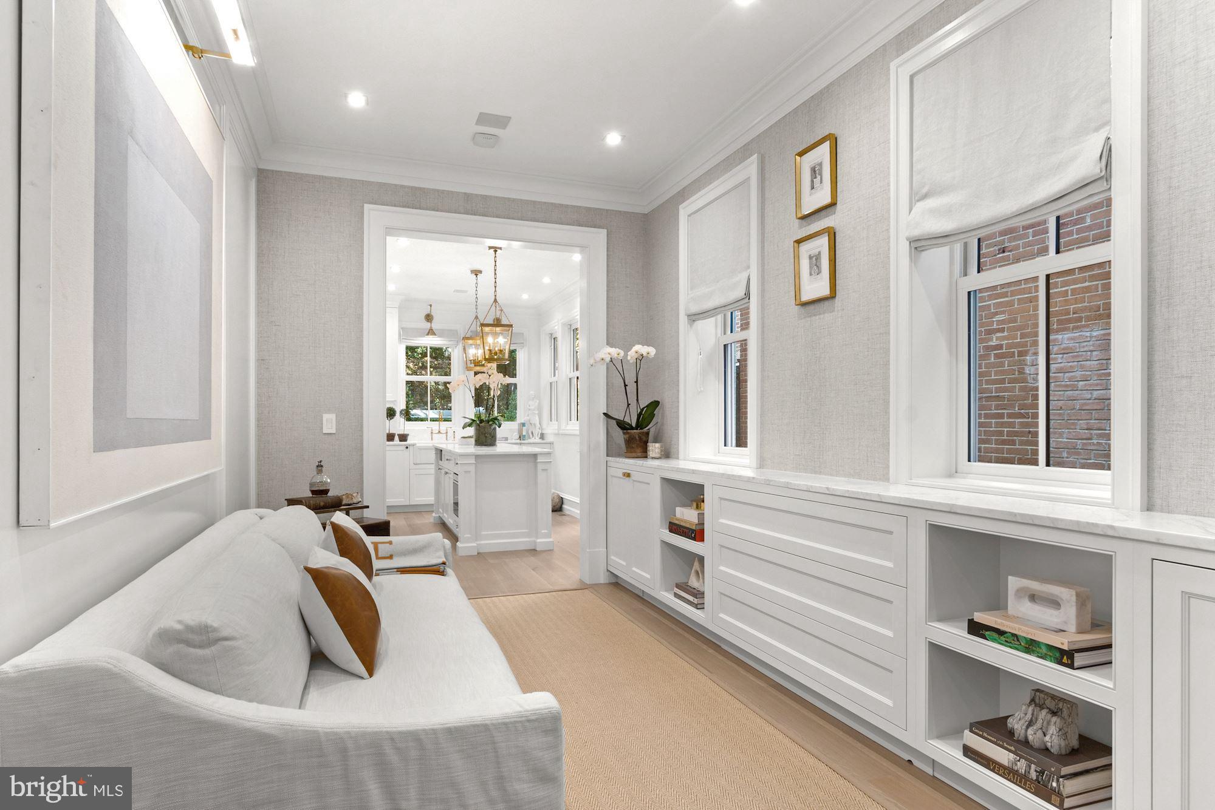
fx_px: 641
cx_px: 608
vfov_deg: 64.6
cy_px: 405
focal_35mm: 19
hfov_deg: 86.9
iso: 250
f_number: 8
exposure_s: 1/4
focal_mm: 13
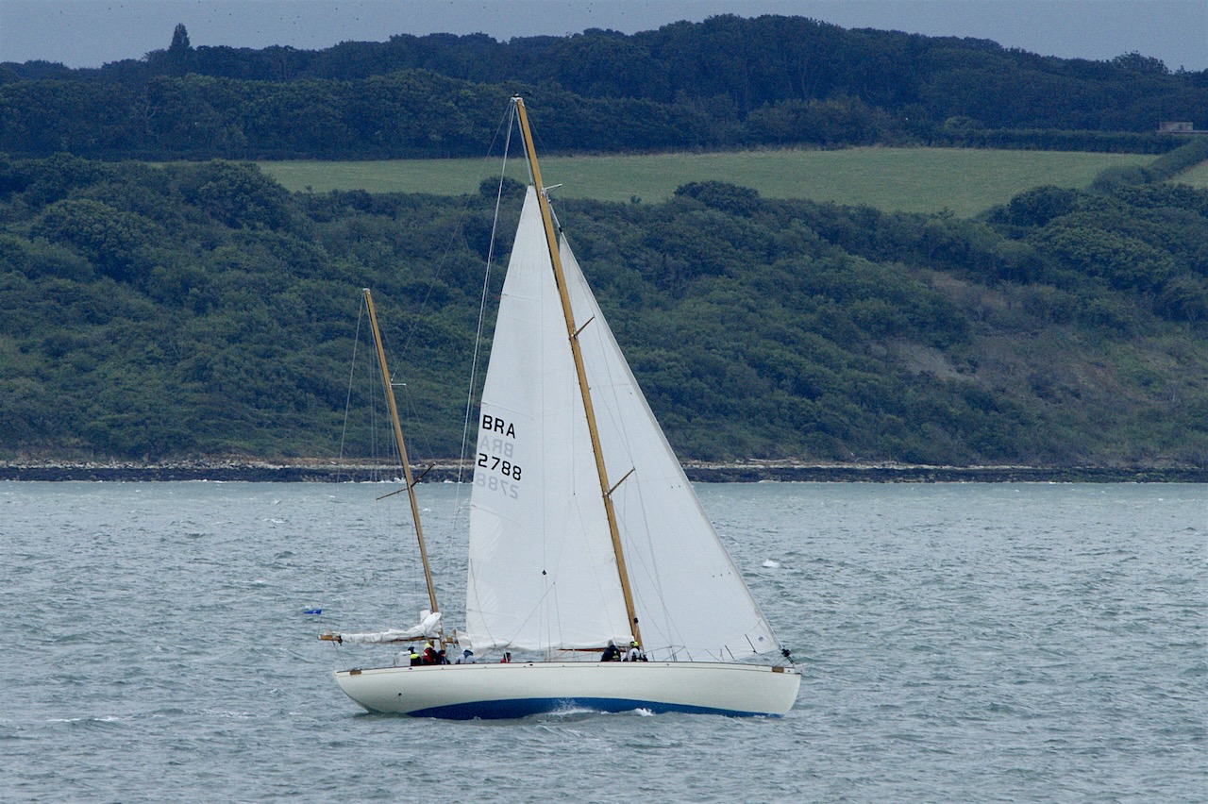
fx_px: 21128
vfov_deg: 2.2
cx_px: 604
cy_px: 402
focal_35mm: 630
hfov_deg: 3.3
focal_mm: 420
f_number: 13
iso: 400
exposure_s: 1/640
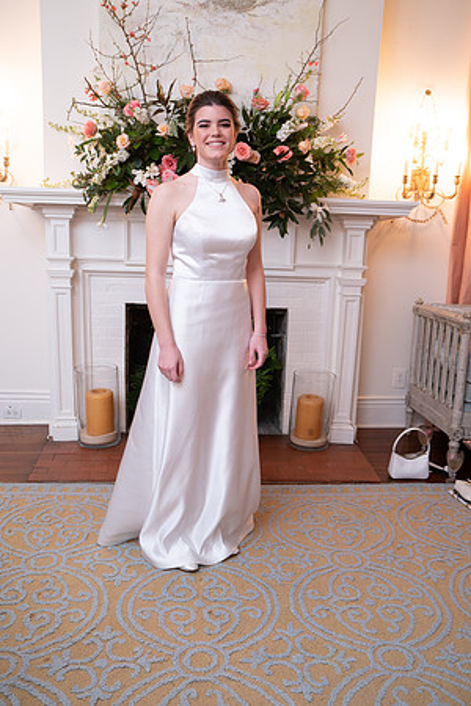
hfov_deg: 42.3
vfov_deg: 60.3
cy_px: 353
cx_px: 236
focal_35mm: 31
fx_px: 608
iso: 800
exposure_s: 1/80
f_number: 4.5
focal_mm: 31
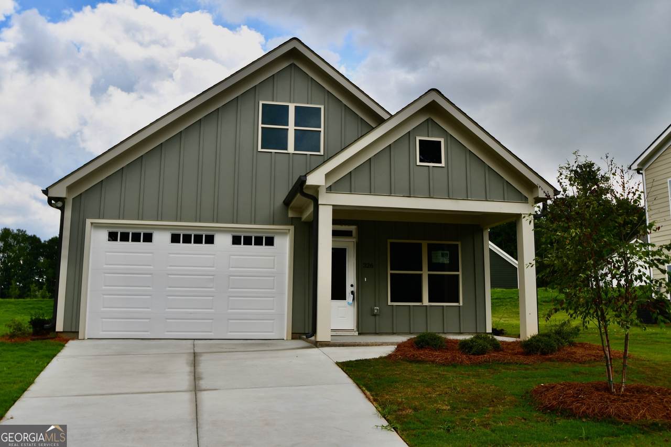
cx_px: 336
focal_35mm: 31
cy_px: 224
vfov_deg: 42.3
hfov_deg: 60.3
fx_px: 578
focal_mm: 21
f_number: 8
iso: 110
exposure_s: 1/250
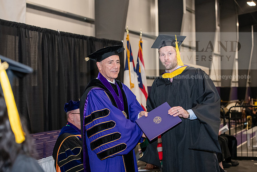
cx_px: 128
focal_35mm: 70
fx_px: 500
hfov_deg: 28.8
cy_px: 86
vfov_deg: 19.5
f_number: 5
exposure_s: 1/200
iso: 2500
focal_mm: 70
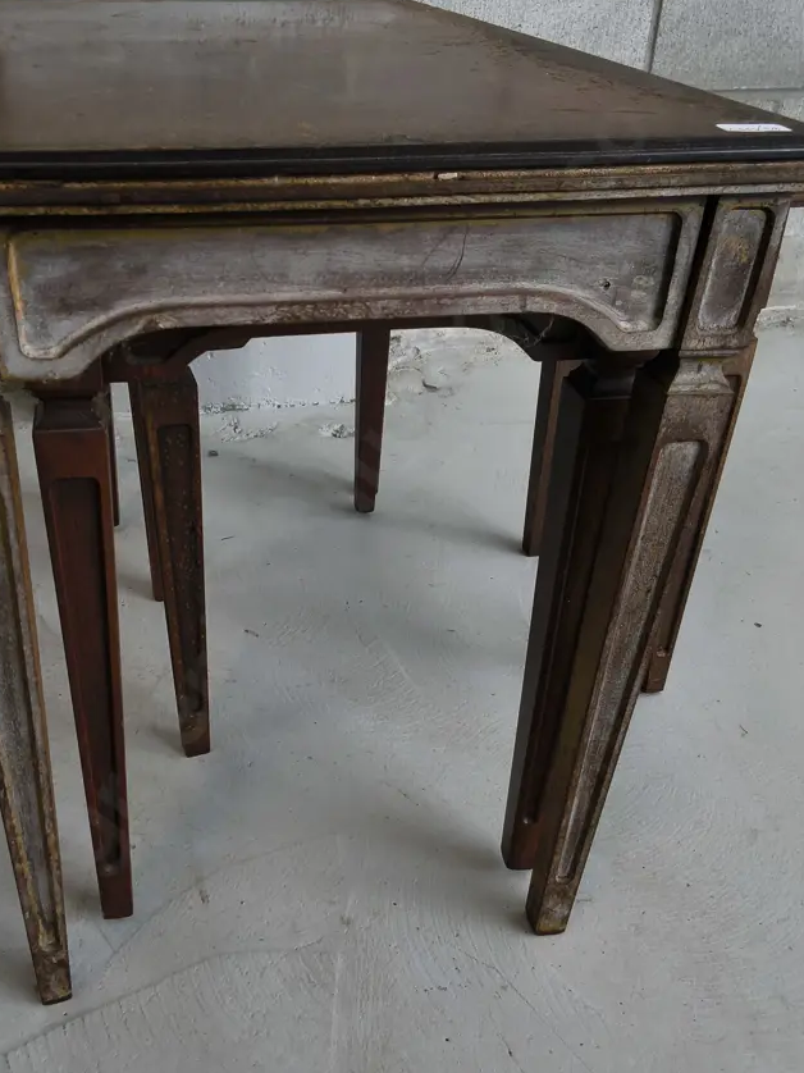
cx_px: 319
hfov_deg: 42.7
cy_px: 535
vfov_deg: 55.4
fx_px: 1022
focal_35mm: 33
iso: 80
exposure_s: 1/100
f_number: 2
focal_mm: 2.87
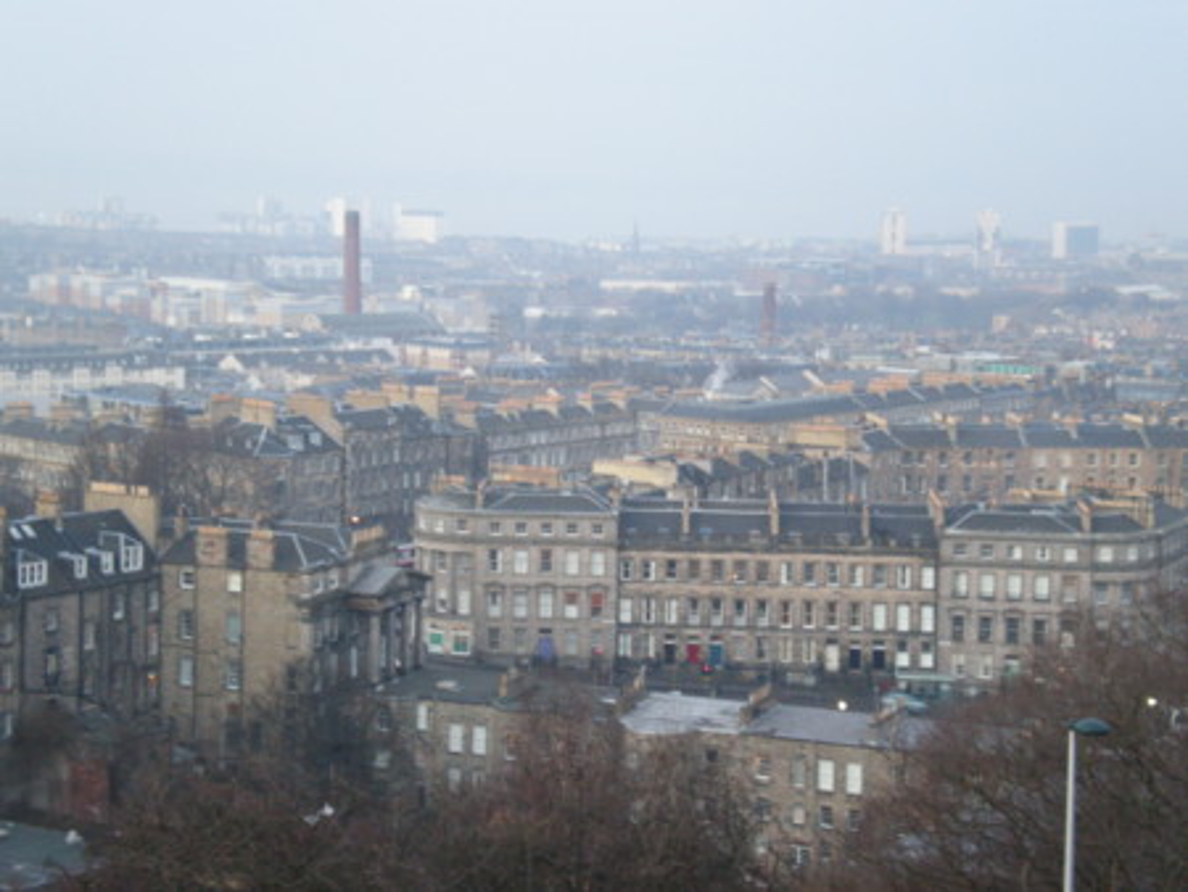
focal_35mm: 74
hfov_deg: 26.3
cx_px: 594
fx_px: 2541
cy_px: 446
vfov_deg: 19.9
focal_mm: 12.3
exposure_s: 1/15
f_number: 4.6
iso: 212
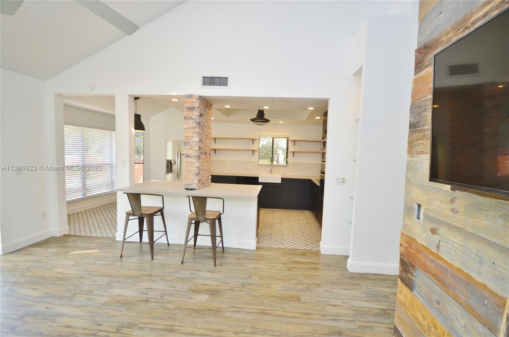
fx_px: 243
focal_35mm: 17
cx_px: 254
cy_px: 168
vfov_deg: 69.4
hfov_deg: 92.6
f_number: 5
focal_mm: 11.5
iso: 200
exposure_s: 1/60
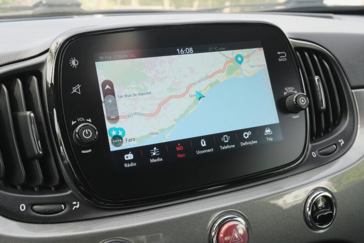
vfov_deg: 31.9
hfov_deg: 46.4
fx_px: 425
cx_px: 182
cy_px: 122
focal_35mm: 42
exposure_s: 1/160
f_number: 9
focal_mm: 28
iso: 2000
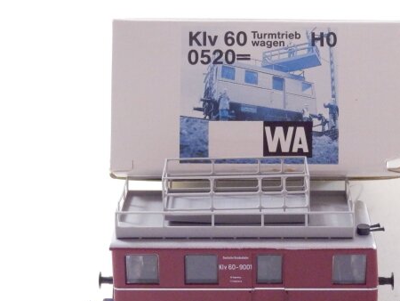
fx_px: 1017
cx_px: 256
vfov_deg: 16.8
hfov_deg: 22.2
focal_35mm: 88
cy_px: 180
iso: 1600
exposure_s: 1/160
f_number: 4.4
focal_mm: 11.9
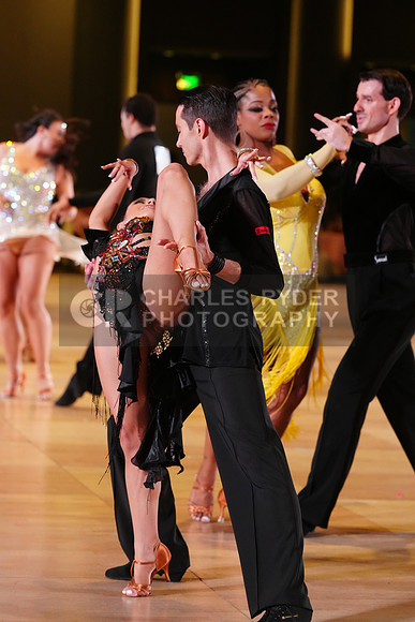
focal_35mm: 127
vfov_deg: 16.1
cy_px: 311
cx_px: 208
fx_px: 2195
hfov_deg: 10.8
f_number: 4
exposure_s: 1/400
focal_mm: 127
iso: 3200
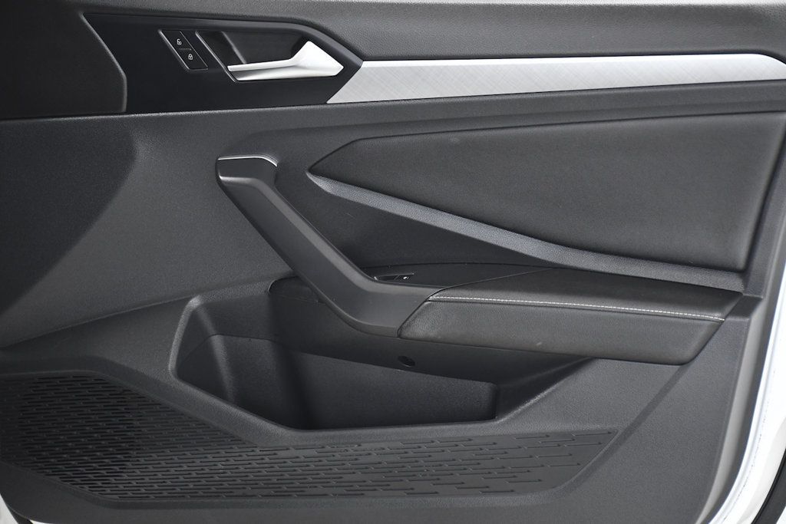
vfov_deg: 15.2
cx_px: 393
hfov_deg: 22.6
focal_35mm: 90
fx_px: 1965
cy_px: 262
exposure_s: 1/125
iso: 2000
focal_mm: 60
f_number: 5.6
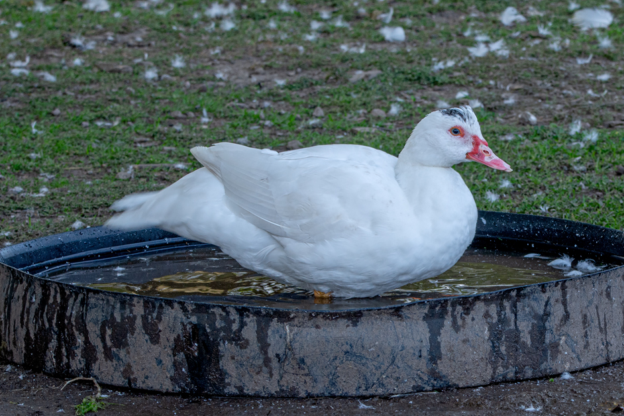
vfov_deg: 4.0
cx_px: 344
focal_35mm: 344
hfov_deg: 6.0
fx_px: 5962
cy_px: 242
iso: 280
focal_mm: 180
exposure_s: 1/100
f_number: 8
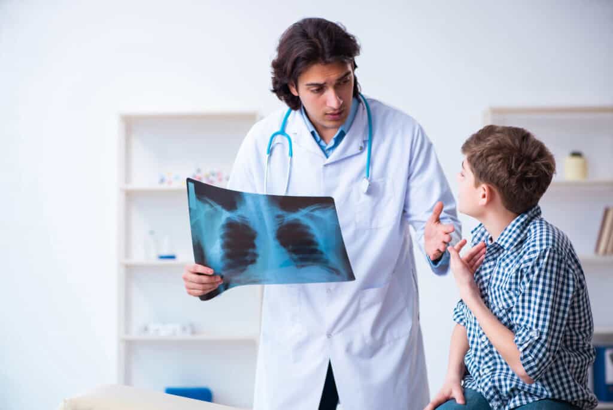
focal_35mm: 105
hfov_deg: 19.4
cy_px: 205
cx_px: 306
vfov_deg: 13.1
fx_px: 1789
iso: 100
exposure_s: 1/100
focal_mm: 105
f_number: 5
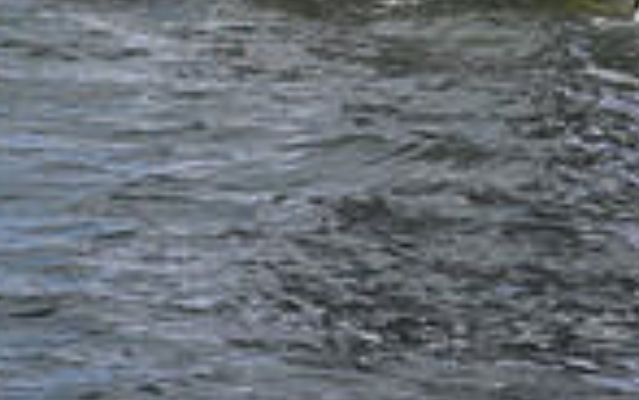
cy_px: -839
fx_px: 4913
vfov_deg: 4.5
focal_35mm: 282
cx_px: 502
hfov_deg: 7.4
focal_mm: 70
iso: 250
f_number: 9
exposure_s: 1/1000
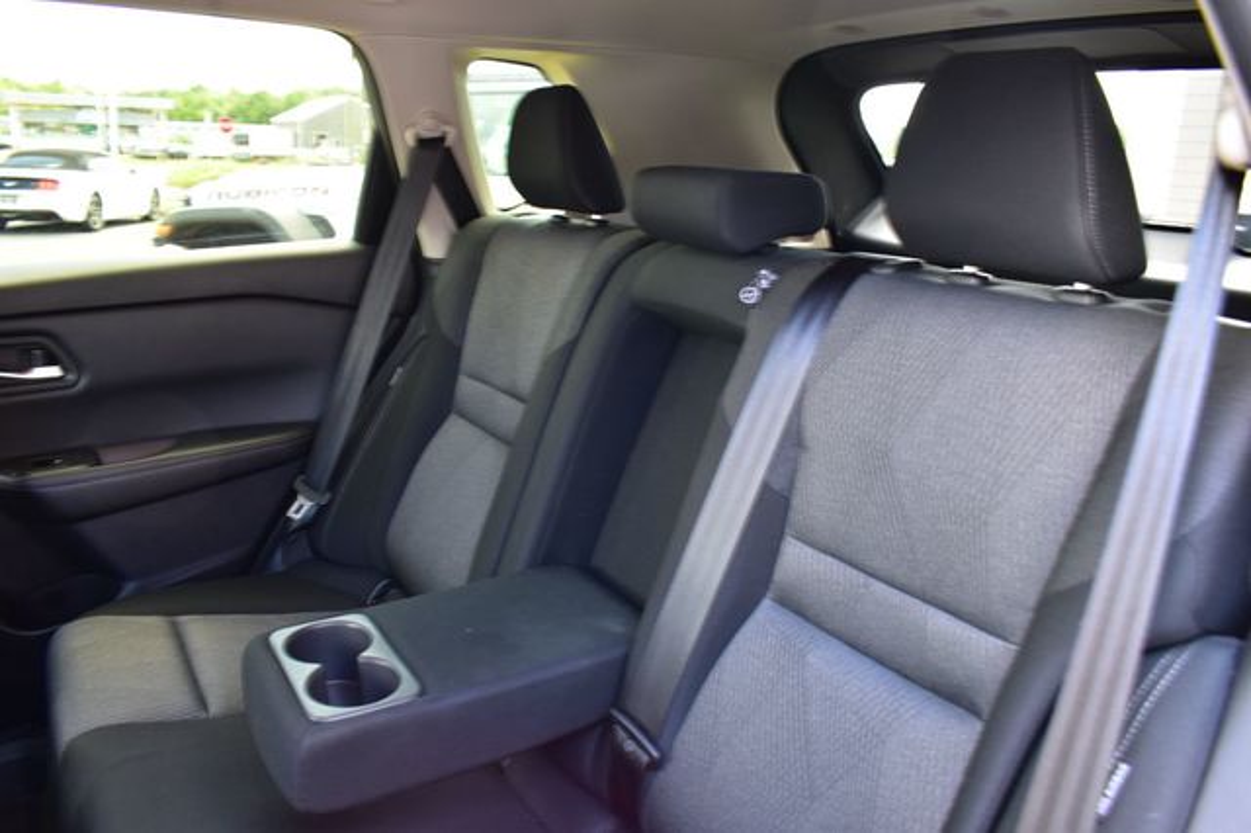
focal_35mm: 27
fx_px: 938
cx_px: 626
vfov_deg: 47.9
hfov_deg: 67.4
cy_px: 416
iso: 400
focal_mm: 18
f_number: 6.3
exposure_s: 1/15
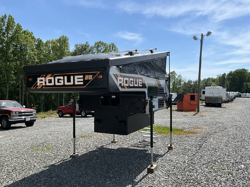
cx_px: 125
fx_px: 209
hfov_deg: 61.7
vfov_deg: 48.2
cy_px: 94
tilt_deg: -1.9
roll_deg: -0.3
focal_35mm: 29
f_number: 1.8
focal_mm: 3
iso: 25
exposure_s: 1/2227
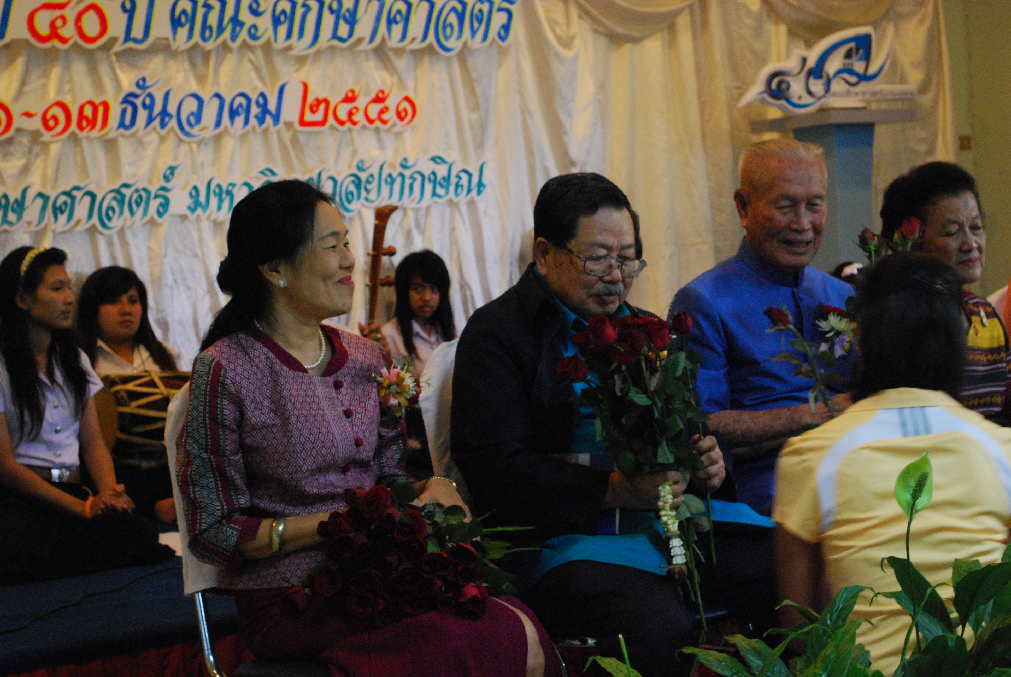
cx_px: 506
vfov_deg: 19.8
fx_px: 1940
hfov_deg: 29.2
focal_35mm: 69
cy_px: 338
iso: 1600
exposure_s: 1/25
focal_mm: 46
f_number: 5.6
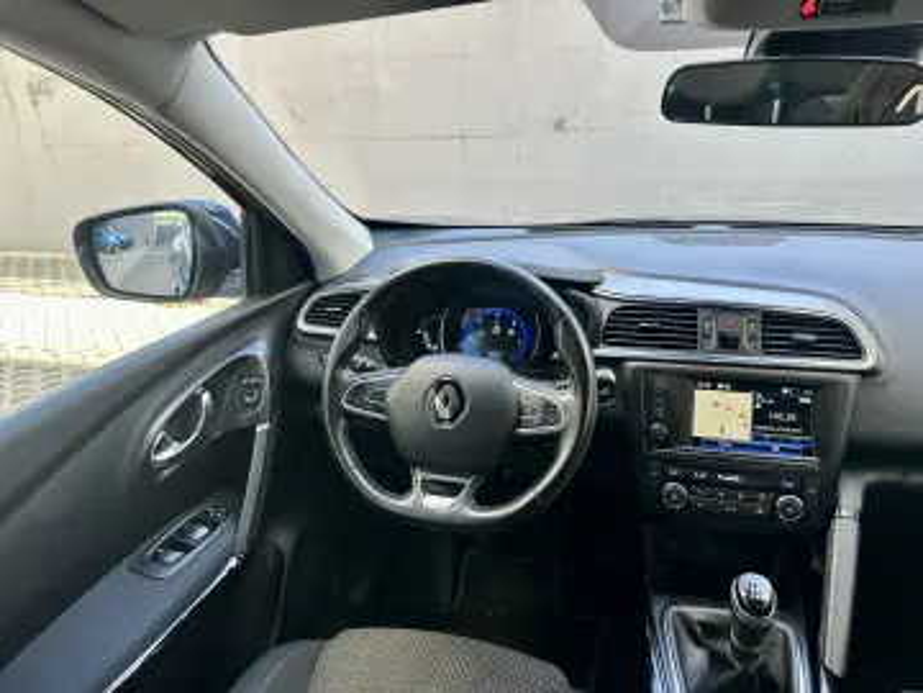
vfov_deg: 56.8
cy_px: 346
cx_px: 462
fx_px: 640
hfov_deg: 71.6
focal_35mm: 24
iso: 80
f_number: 1.78
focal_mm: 6.86
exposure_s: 1/198
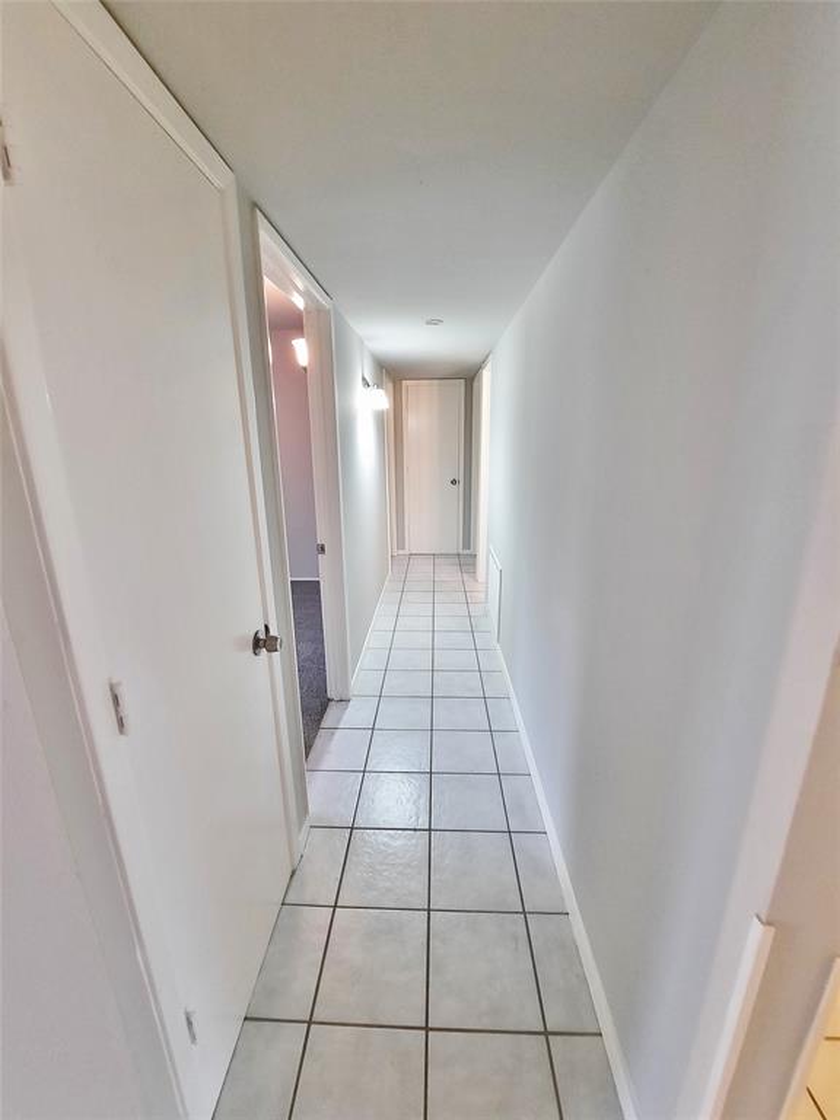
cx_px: 420
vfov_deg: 106.2
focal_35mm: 13
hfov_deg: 89.9
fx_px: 421
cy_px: 560
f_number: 2.2
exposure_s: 1/24
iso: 200
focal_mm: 1.74
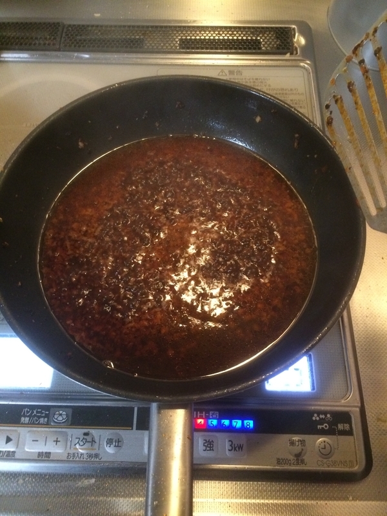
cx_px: 194
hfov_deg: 48.2
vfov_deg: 61.7
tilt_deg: -63.6
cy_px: 258
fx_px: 432
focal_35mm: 29
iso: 320
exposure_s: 1/30
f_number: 2.2
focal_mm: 4.15
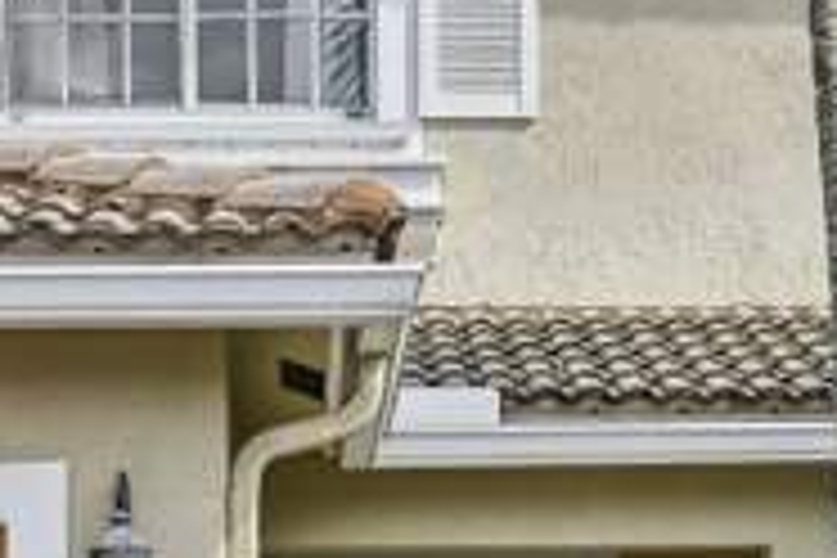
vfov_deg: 10.5
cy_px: 590
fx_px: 2999
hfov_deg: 15.9
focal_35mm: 129
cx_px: 274
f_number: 8
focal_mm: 30
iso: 1250
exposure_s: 1/2500
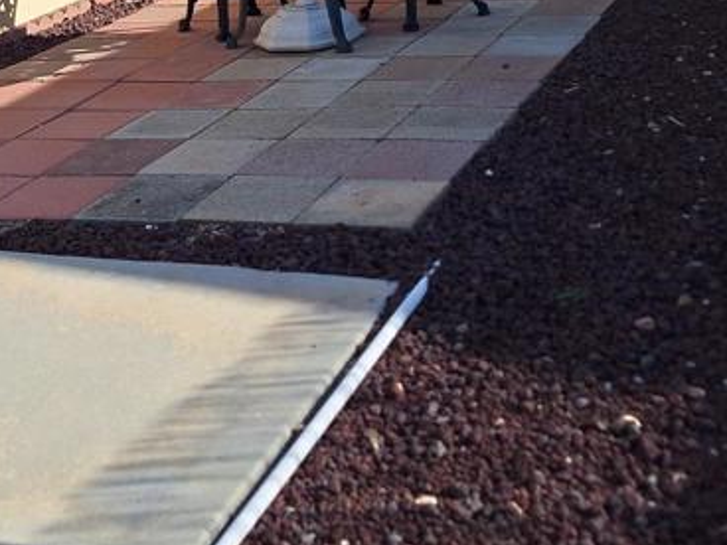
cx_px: 364
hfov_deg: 30.3
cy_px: -113
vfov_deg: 21.3
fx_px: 1344
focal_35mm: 64
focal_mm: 5.54
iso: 40
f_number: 1.8
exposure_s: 1/3125
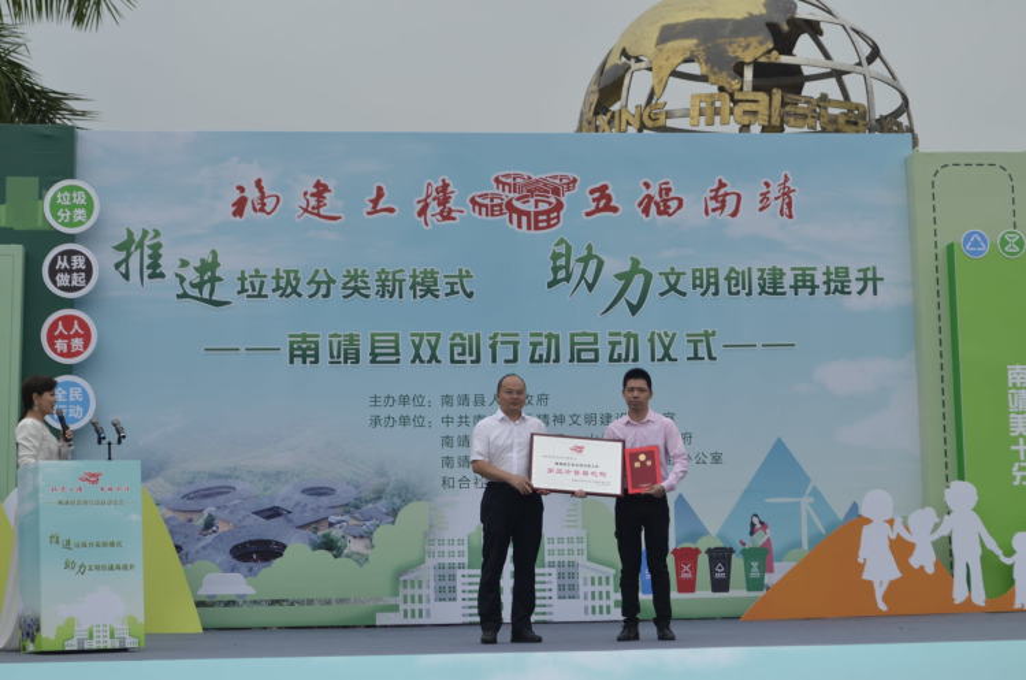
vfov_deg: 18.1
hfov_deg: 27.0
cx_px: 513
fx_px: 2133
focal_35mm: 75
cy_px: 340
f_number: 8
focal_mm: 50
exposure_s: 1/160
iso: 100
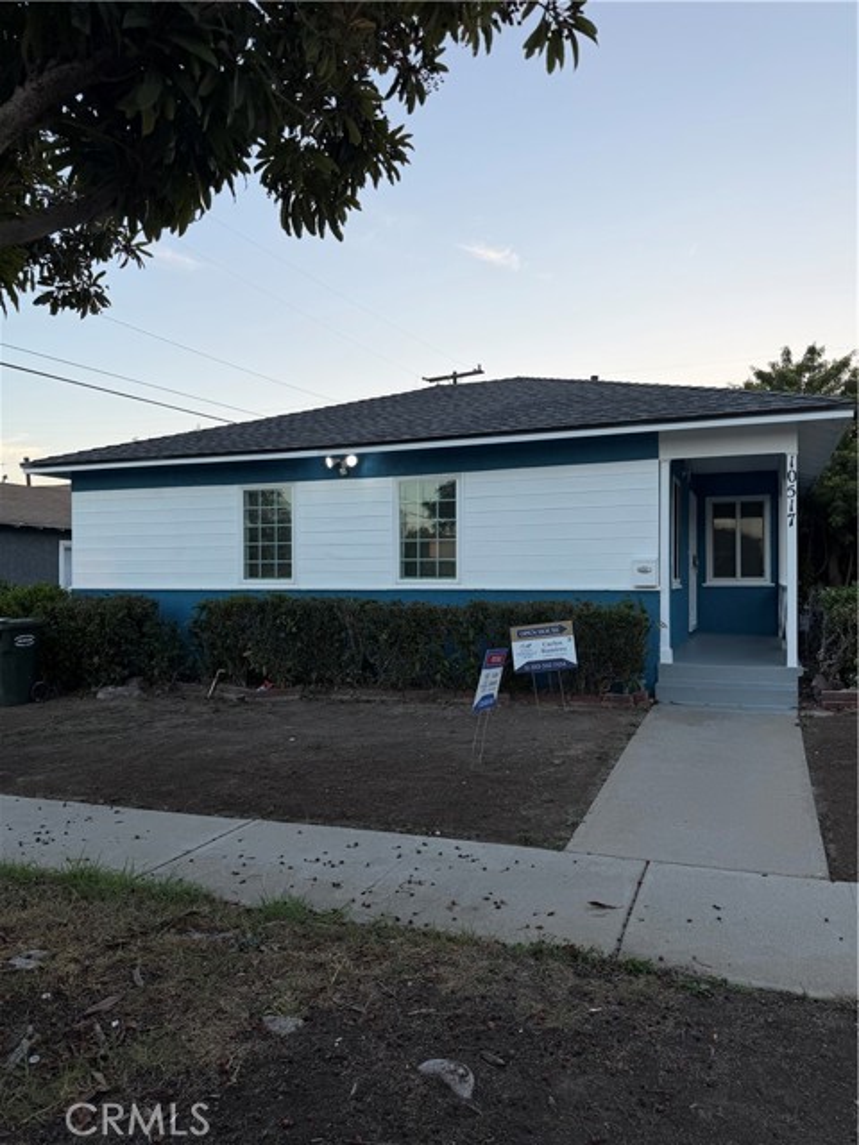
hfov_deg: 56.8
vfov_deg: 71.6
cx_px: 430
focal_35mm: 24
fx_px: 794
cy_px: 572
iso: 80
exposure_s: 1/728
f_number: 1.78
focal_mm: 6.76
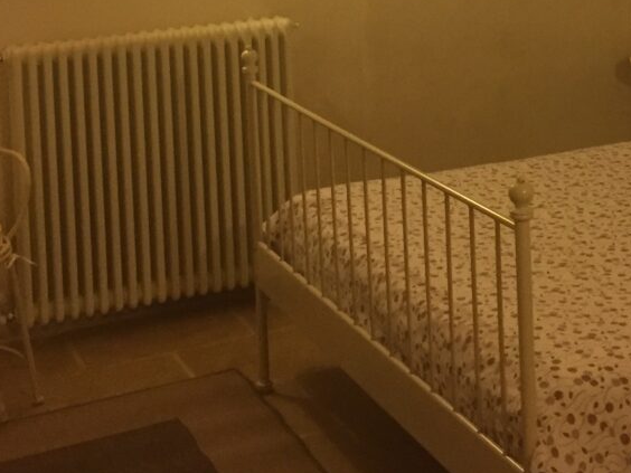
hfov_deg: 24.5
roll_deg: +2.3
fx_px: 1440
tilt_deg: -3.2
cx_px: 456
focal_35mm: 79
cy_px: -122
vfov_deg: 17.6
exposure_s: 1/33
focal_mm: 4.15
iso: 250
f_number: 2.2
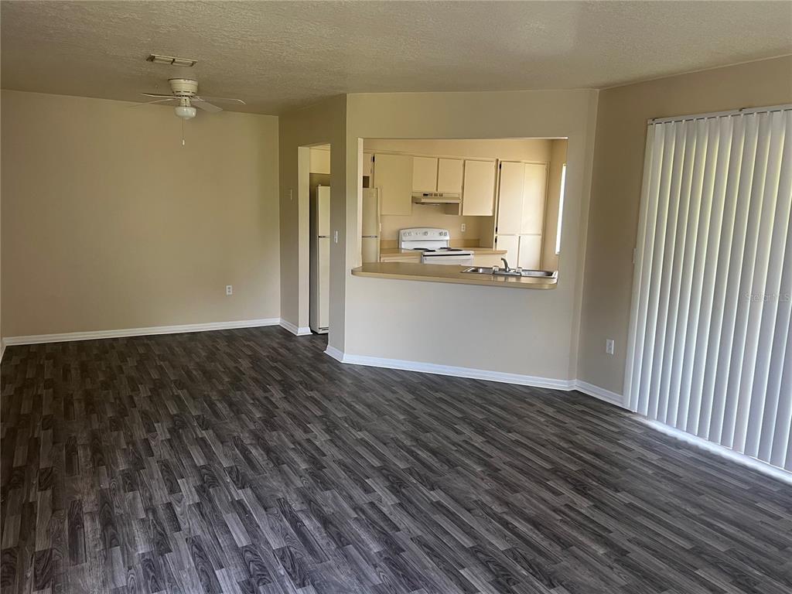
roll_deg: -1.5
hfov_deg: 67.3
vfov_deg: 53.1
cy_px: 297
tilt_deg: -8.6
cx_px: 396
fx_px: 595
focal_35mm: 26
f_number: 1.5
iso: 125
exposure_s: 1/70
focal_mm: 5.7
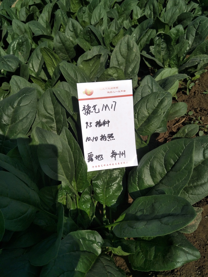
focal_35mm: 24
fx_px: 192
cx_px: 104
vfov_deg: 71.6
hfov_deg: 56.8
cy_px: 138
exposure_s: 1/3137
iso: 36
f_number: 1.7
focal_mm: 4.1
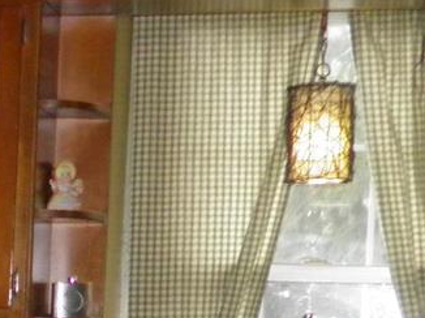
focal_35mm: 176
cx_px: -495
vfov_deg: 8.1
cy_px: 624
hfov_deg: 10.2
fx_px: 2159
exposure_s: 1/30
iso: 160
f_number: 2.8
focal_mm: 4.9
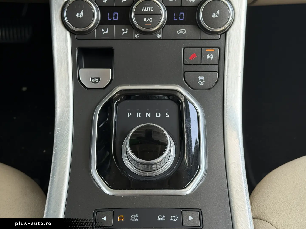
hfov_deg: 39.7
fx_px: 424
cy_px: 114
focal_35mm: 48
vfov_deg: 30.3
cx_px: 153
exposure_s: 1/229
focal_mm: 6.76
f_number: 1.78
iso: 100
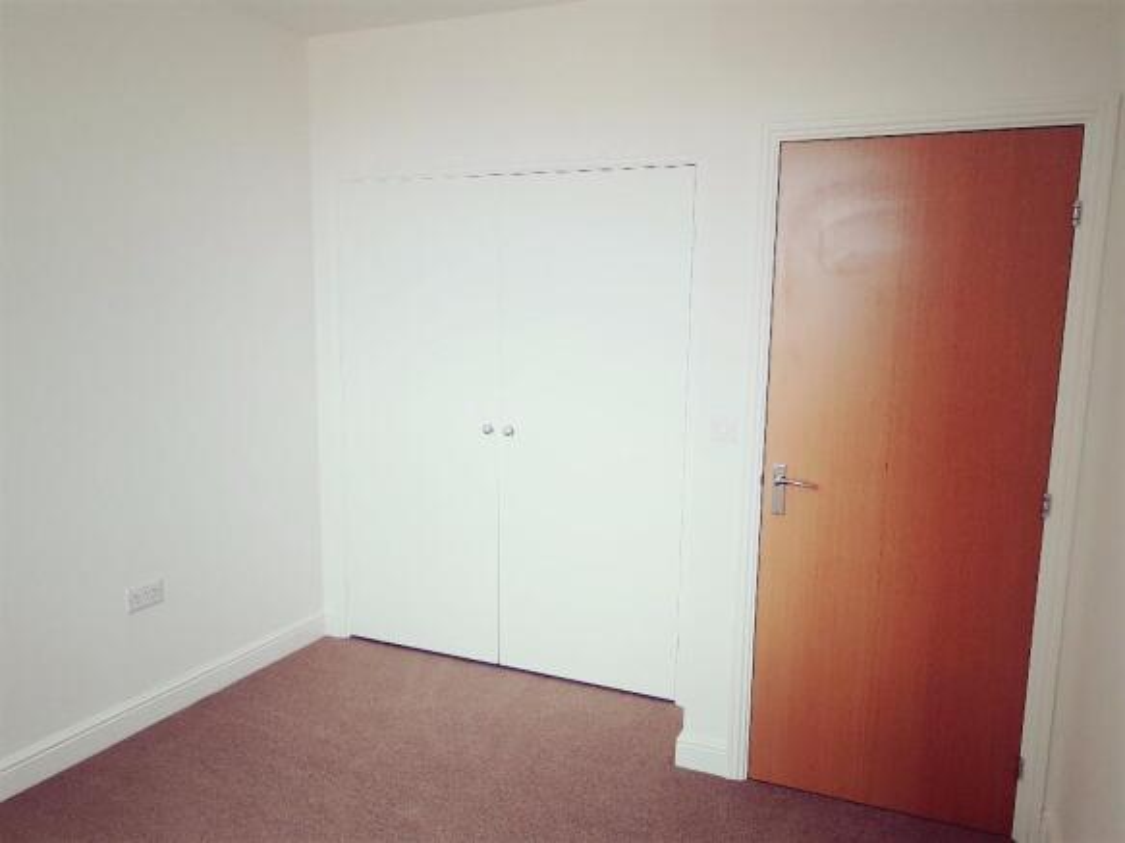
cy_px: 422
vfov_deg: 53.0
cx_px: 562
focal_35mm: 26
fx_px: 845
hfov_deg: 67.3
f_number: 1.7
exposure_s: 1/100
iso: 64
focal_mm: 4.2
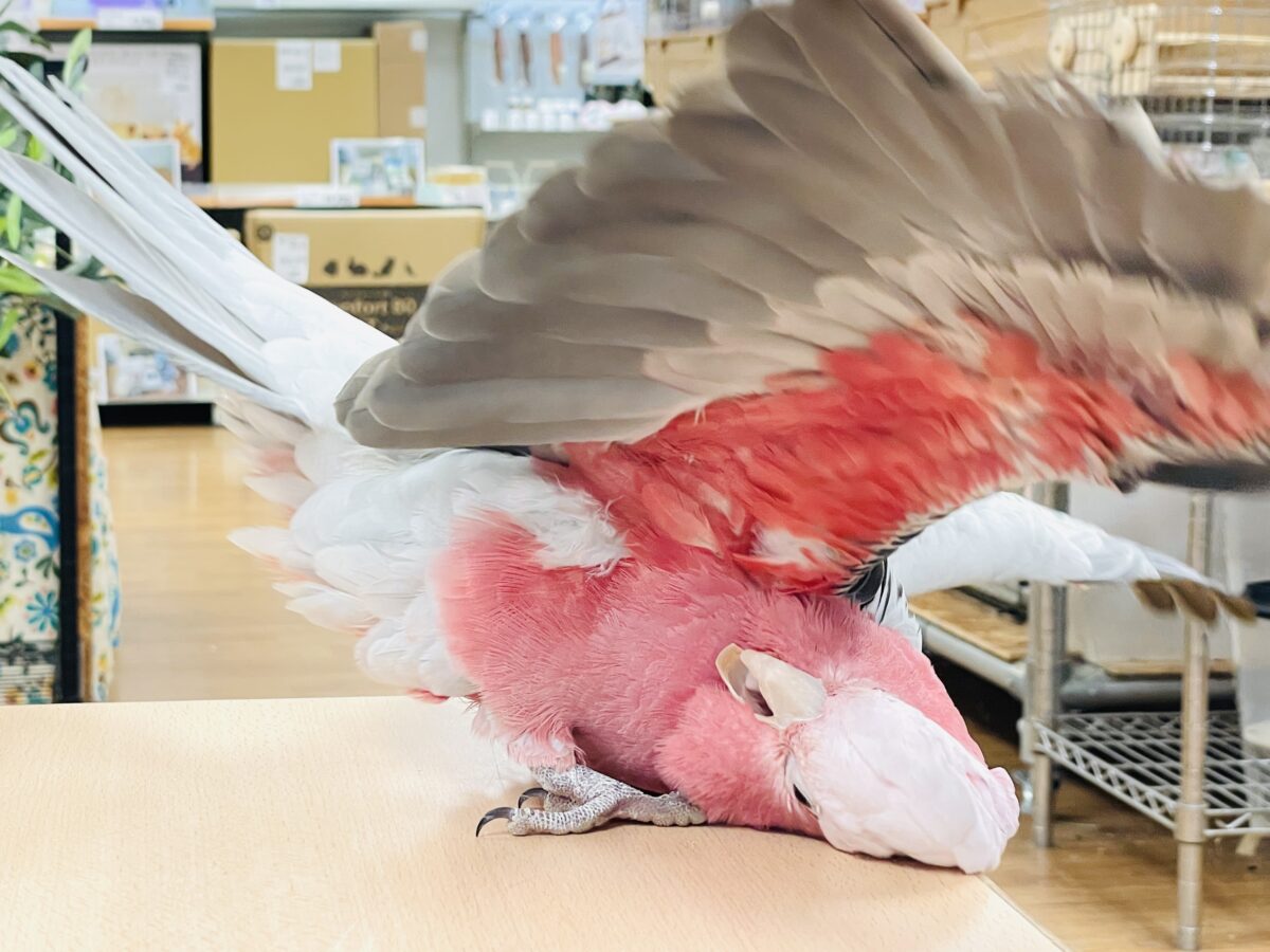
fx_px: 1908
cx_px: 635
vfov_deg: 28.0
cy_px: 476
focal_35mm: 52
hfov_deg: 36.8
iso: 125
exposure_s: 1/99
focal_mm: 6
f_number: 2
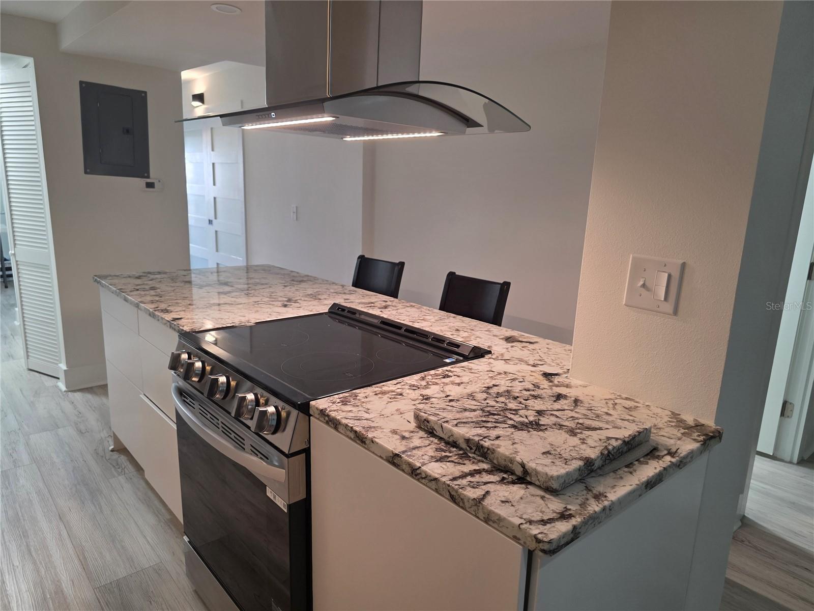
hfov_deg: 73.9
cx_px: 407
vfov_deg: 58.9
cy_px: 306
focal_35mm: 23
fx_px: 541
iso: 250
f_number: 1.7
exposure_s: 1/120
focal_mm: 6.3
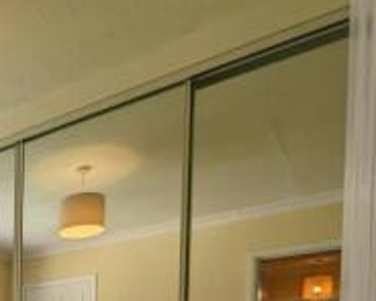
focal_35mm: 40
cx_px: -143
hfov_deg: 31.6
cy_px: 406
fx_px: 445
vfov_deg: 29.0
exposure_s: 1/106
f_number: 2.2
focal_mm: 1.95
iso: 41
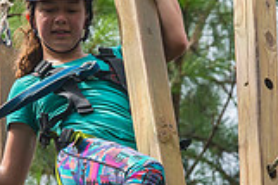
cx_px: 143
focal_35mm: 722
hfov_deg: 2.9
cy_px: 127
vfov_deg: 1.9
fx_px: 5570
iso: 1250
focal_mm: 200
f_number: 8
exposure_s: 1/1600
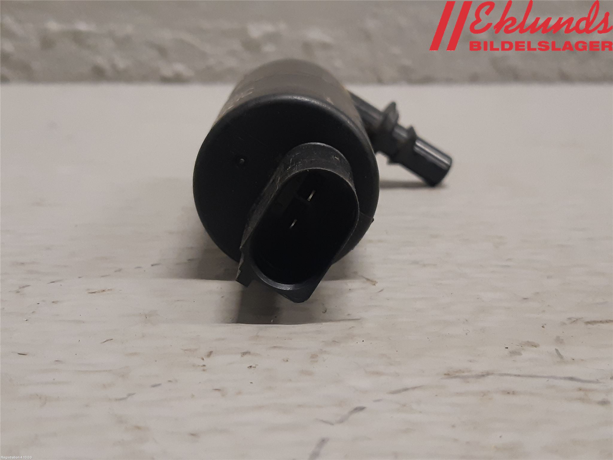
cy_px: 230
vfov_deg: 53.1
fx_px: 460
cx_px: 306
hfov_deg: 67.3
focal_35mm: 26
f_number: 1.7
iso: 160
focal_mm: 3.93
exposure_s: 1/50
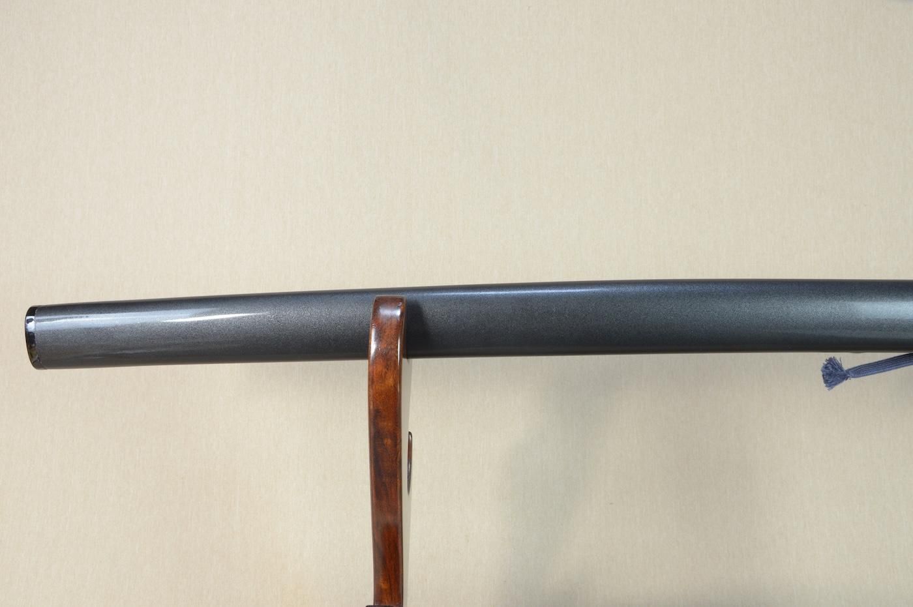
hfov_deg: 62.0
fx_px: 760
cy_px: 304
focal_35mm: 30
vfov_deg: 43.5
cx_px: 456
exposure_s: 1/2
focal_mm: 20
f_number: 11
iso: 400
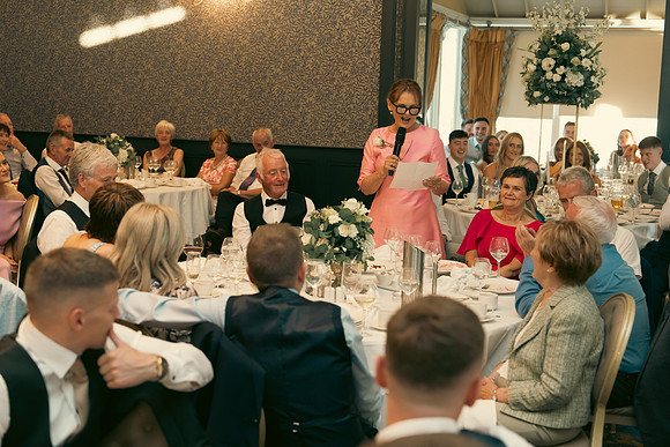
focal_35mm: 54
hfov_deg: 36.9
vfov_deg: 25.1
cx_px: 335
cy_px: 224
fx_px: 1005
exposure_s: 1/160
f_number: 3.5
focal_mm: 54
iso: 2500
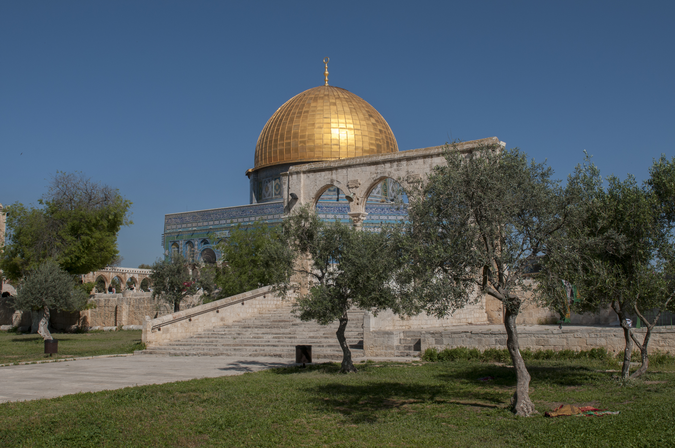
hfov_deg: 49.6
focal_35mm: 39
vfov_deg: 34.1
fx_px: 730
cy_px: 224
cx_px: 338
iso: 200
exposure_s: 1/500
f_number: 11
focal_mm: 26
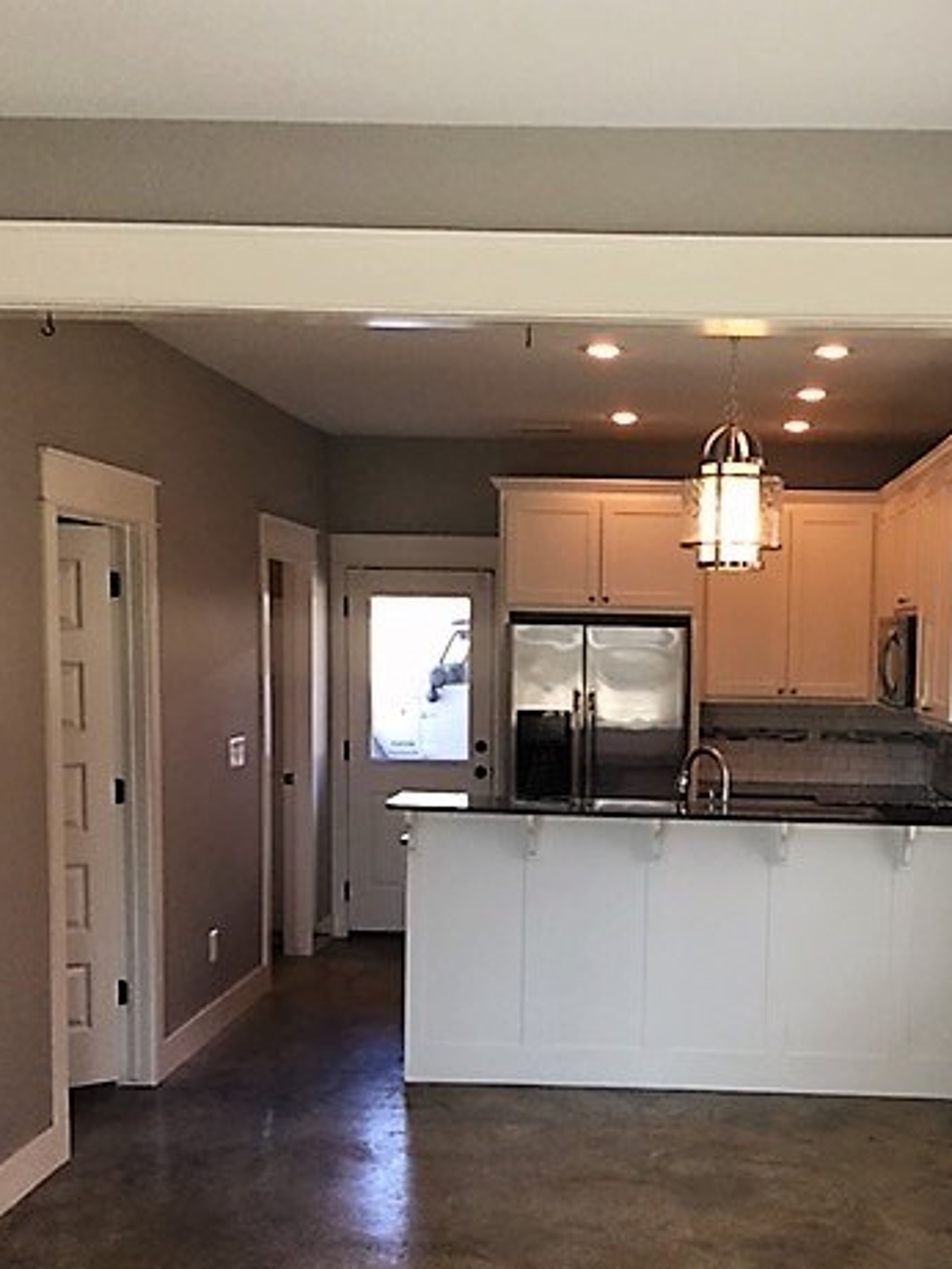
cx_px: 649
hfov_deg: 33.3
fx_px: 1576
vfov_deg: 43.4
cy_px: 804
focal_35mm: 43
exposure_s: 1/30
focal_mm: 3.3
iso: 40
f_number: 2.4
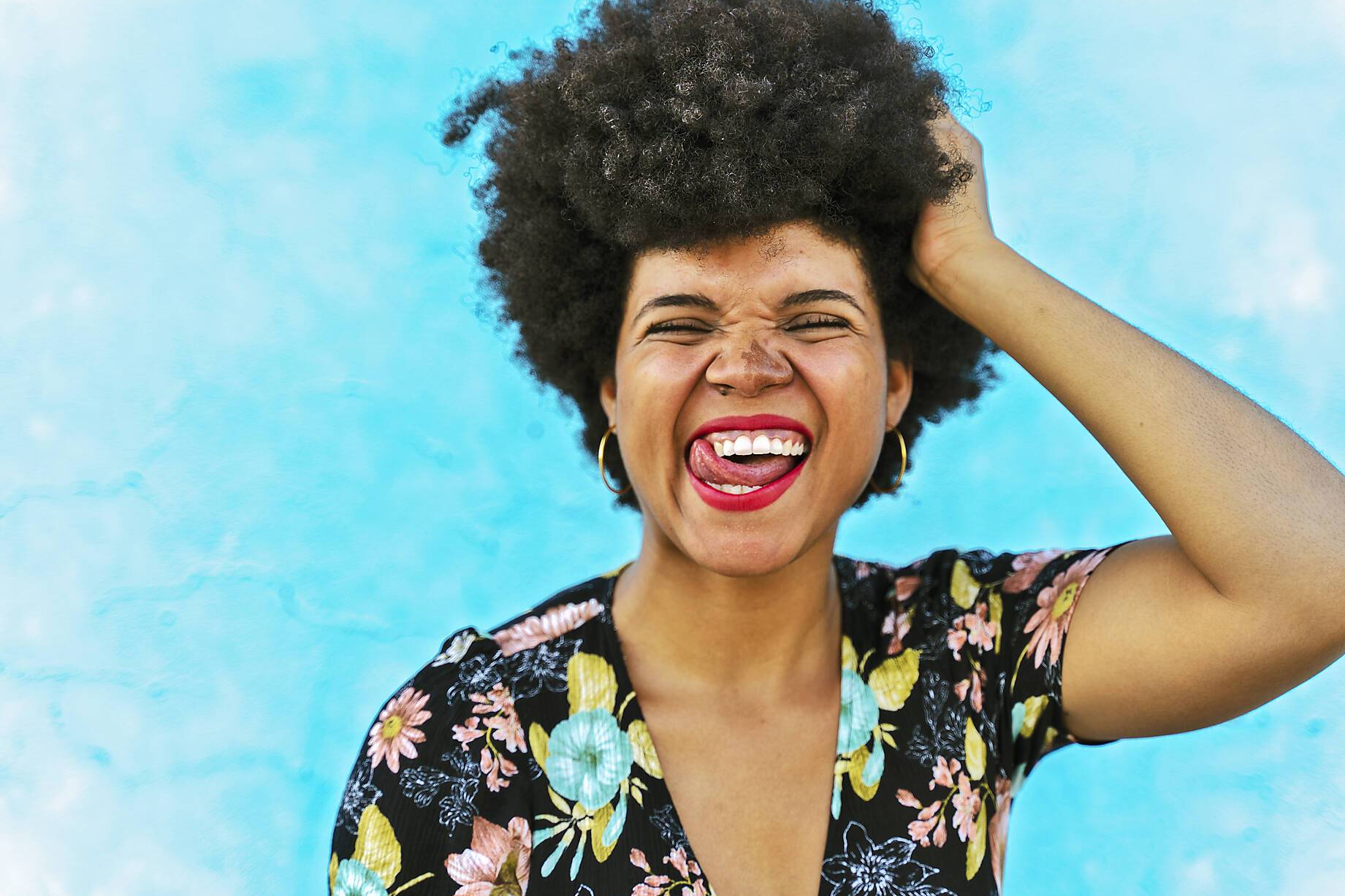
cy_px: 444
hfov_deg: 33.4
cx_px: 690
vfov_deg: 22.6
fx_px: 2241
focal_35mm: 60
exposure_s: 1/160
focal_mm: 58
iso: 100
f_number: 2.8
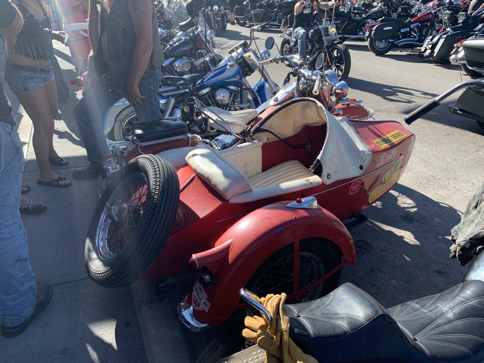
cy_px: 182
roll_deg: +0.2
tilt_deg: -25.3
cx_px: 242
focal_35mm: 26
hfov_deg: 67.3
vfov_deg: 53.1
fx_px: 364
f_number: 1.8
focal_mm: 4.25
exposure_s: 1/647
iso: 25
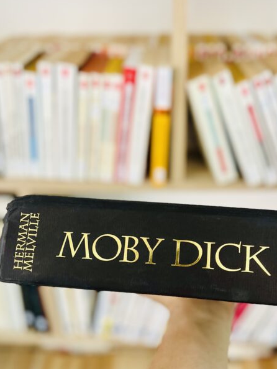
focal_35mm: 35
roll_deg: +3.3
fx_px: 373
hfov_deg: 40.7
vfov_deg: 52.5
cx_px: 155
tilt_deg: -33.5
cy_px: 202
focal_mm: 5.7
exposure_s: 1/60
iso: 160
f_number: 1.5
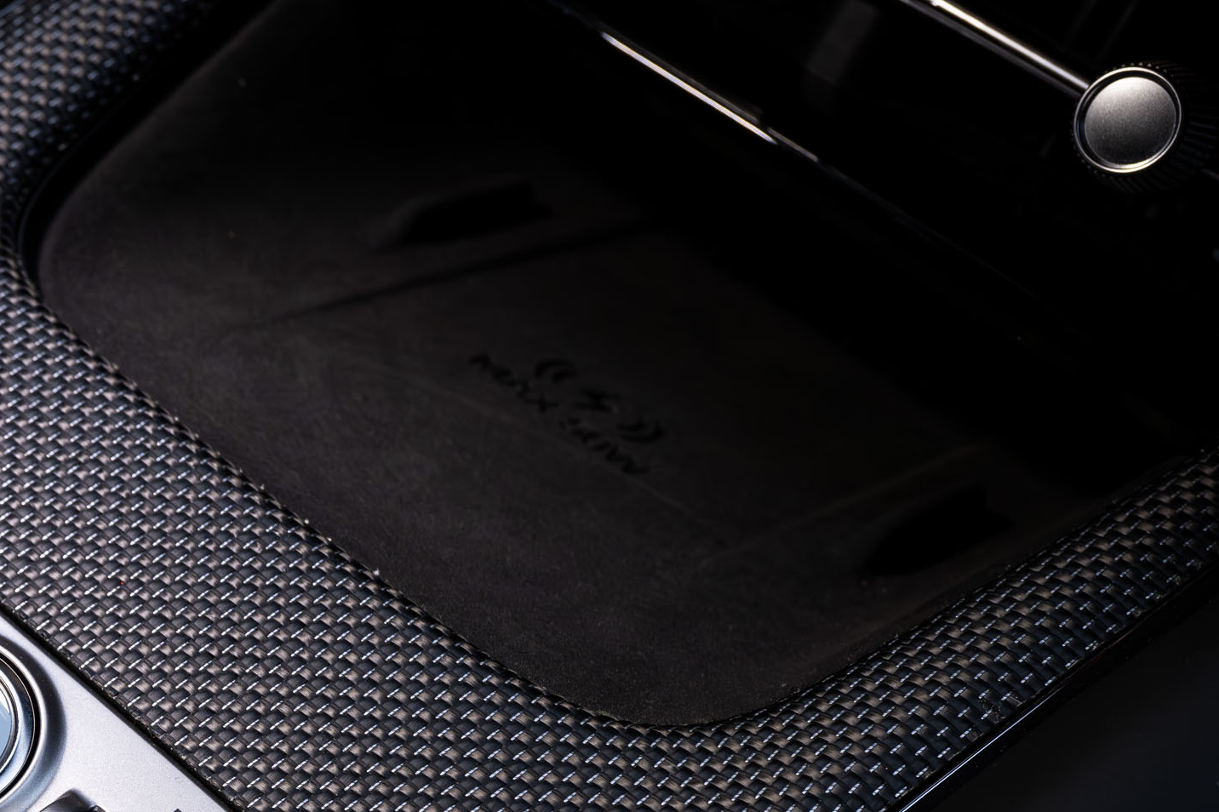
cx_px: -117
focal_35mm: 86
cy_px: 715
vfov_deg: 15.7
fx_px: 2911
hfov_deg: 22.4
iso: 400
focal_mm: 38
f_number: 8
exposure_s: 1/60
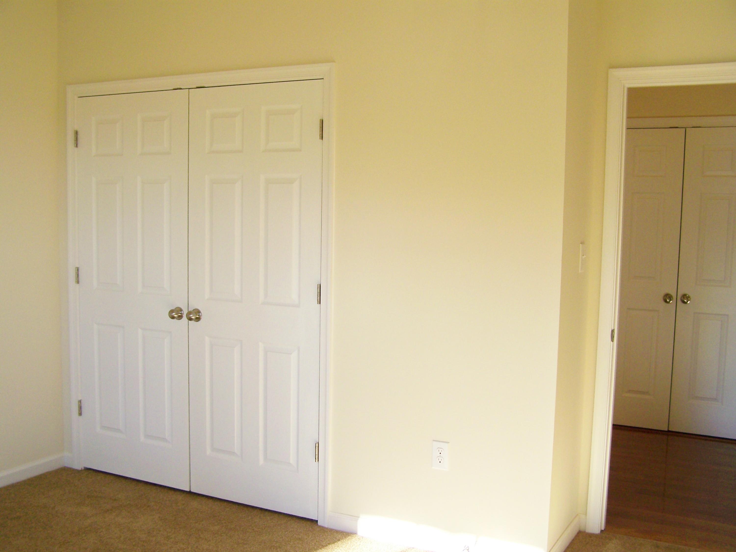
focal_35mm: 38
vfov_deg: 37.7
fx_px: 808
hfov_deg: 49.0
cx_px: 368
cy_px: 276
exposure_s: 1/125
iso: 64
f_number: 2.8
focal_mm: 6.3
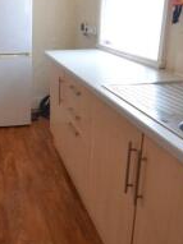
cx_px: 32
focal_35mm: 36
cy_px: 85
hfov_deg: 37.9
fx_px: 254
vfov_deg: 50.6
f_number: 3.5
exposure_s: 1/60
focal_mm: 10
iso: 720
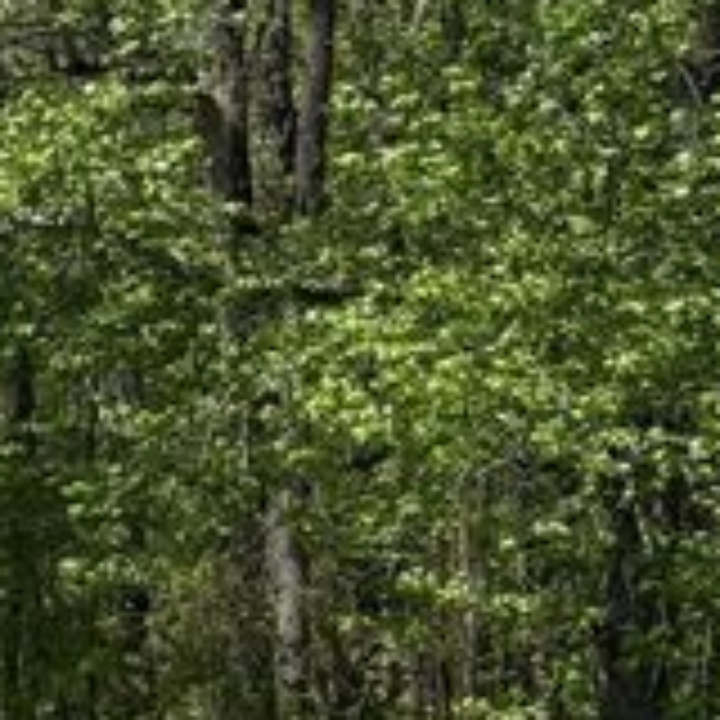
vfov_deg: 11.8
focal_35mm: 147
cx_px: -1516
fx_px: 3459
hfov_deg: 9.2
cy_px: 554
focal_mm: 5.96
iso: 50
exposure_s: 1/5348
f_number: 1.6
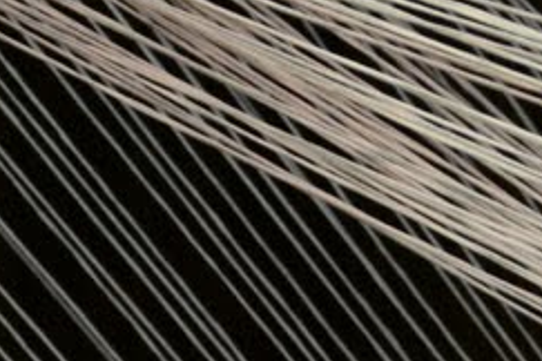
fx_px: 17267
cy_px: -297
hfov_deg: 1.8
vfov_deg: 1.2
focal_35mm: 1147
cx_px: -317
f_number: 4.8
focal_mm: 116
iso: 800
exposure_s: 1/40
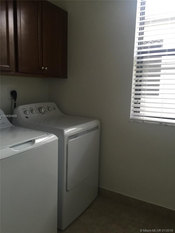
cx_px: 88
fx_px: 195
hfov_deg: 48.2
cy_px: 116
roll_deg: -1.0
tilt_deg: -8.5
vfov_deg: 61.7
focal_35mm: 29
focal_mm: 4.15
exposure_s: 1/30
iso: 32
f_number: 2.2
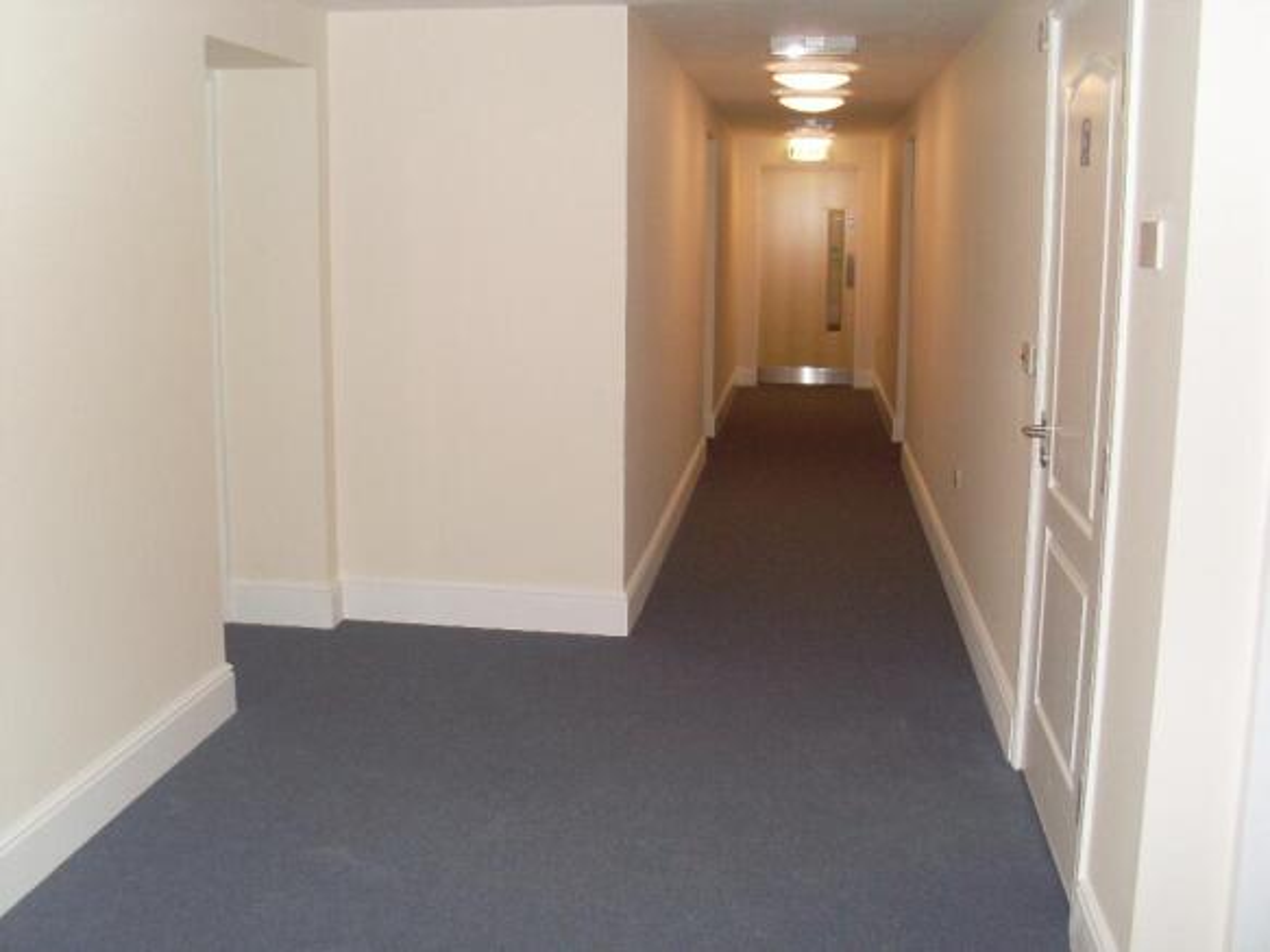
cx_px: 635
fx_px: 1394
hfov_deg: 49.0
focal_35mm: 38
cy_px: 476
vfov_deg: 37.7
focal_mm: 6.3
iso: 120
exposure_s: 1/45
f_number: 3
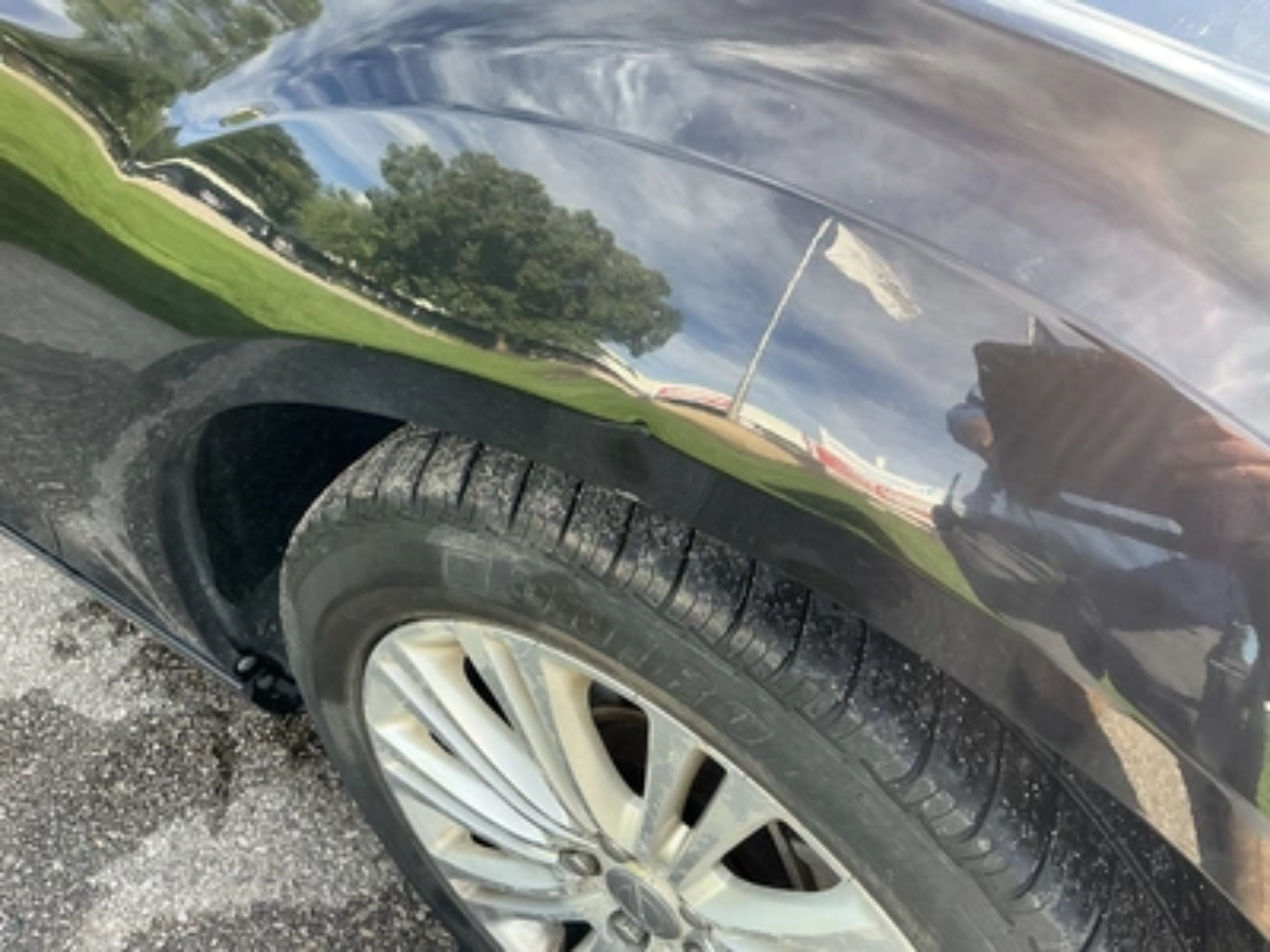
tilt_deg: -44.4
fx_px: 1027
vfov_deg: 49.7
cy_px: 476
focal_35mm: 28
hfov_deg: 63.4
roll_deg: -3.1
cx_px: 635
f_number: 1.8
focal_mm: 3
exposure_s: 1/122
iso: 20
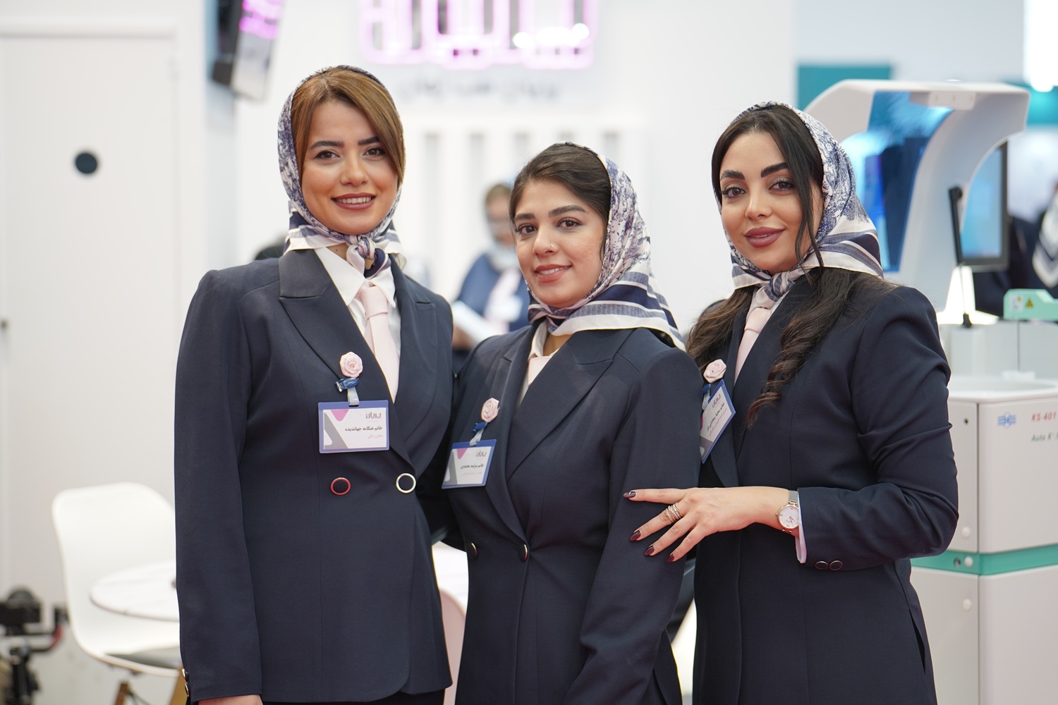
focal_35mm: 87
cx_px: 529
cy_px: 352
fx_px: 2557
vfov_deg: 15.7
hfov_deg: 23.4
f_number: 2.8
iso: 500
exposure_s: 1/100
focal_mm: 87
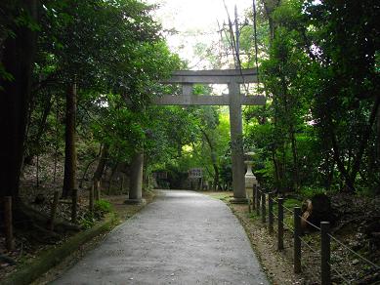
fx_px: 351
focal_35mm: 32
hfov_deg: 56.8
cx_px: 190
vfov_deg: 44.2
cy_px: 142
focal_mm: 5.7
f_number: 2.9
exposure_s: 1/50
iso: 343
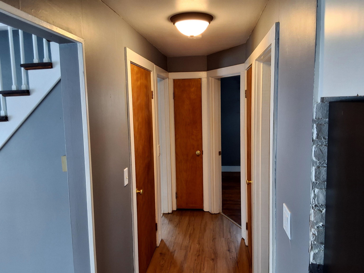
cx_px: 182
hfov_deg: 63.4
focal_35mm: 28
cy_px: 136
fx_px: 294
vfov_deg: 49.7
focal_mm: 2.91
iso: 80
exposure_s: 1/40
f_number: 1.9
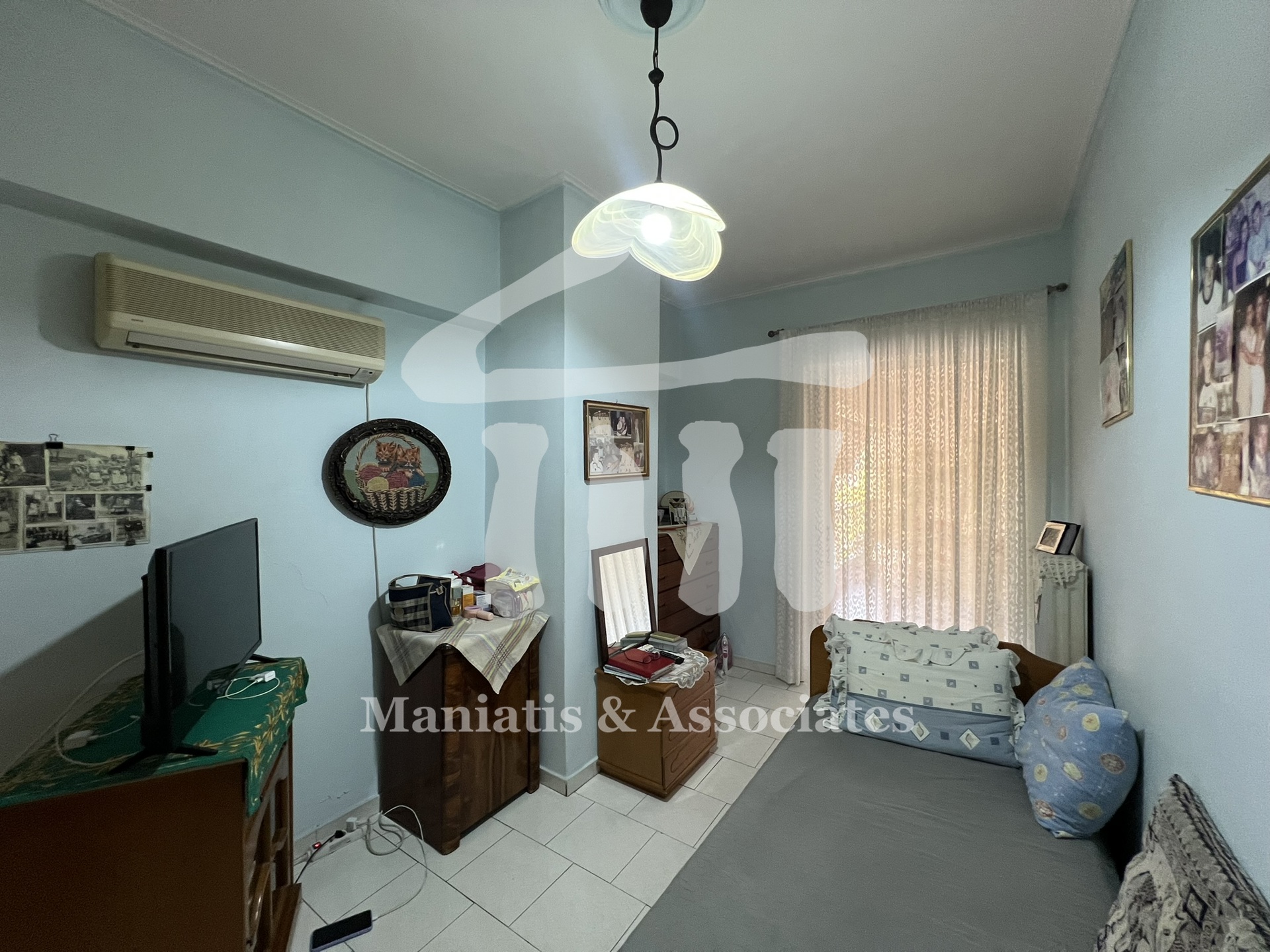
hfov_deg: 106.2
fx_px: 477
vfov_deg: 89.9
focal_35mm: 13
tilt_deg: +0.0
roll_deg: +0.3
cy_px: 476
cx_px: 635
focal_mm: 1.57
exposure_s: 1/50
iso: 160
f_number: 1.8
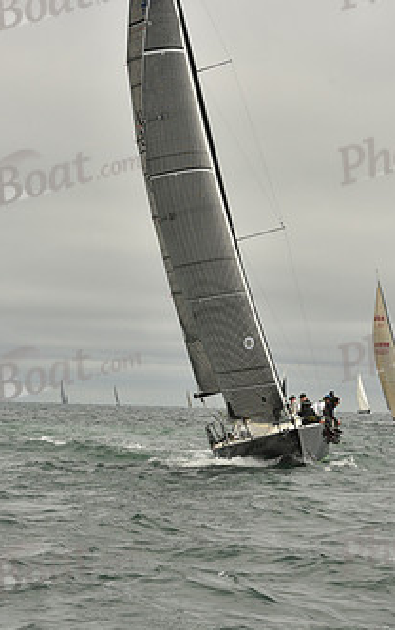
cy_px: 262
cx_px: 240
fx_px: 2906
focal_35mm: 169
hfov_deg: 7.8
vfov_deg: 12.4
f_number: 11
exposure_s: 1/800
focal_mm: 95
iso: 320
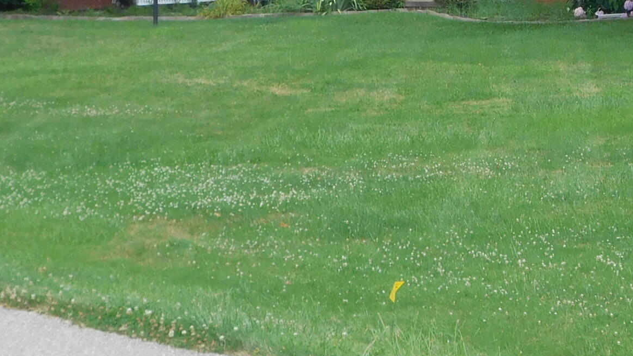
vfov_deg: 8.3
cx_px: 530
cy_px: -159
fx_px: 2417
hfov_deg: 14.8
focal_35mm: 144
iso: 125
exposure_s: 1/250
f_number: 3.8
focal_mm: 9
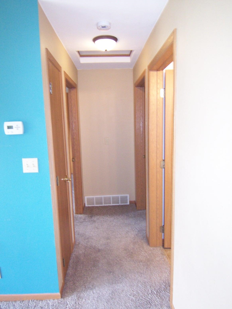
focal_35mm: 23
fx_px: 206
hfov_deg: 58.9
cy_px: 154
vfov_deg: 73.9
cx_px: 116
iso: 200
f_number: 2.8
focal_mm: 3.8
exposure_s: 1/30
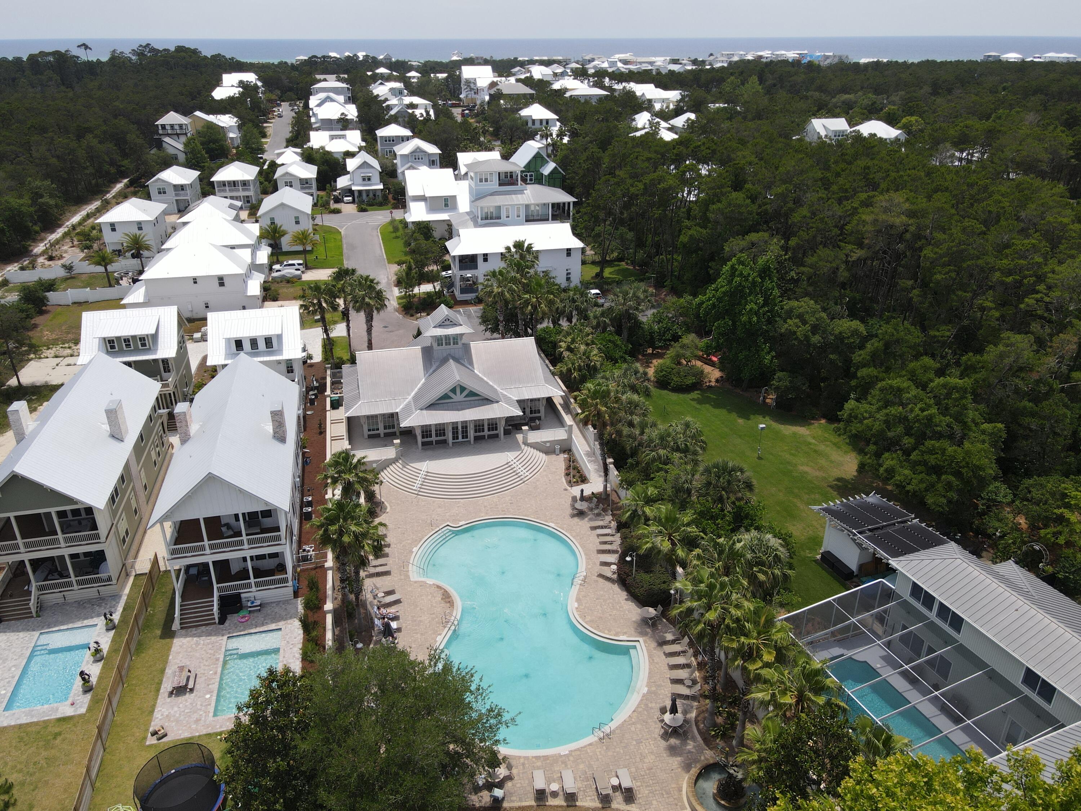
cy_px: 406
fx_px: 749
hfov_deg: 71.6
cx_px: 540
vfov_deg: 56.8
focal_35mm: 24
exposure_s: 1/800
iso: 100
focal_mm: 4.5
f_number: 2.8
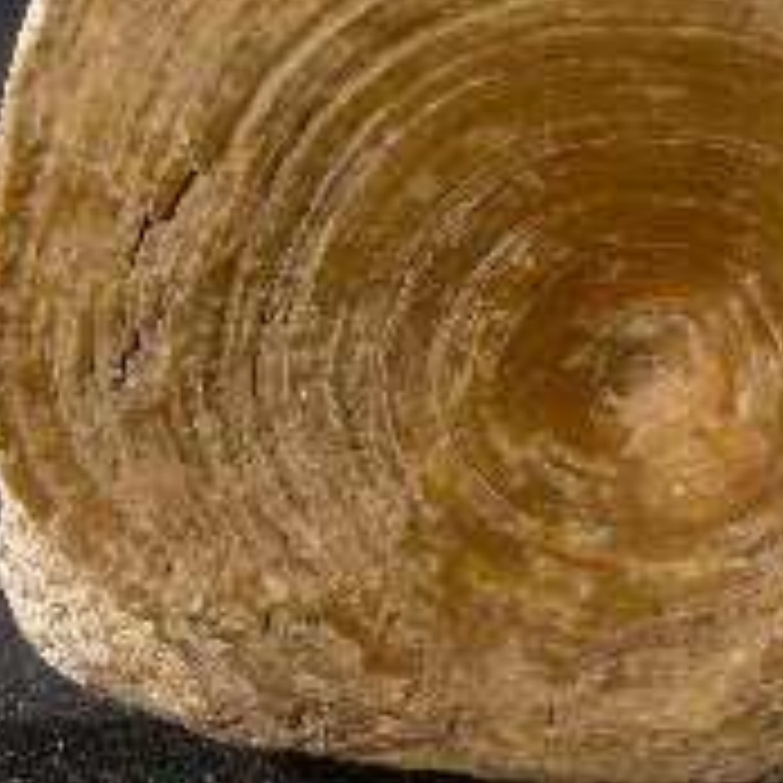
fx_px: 2559
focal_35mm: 100
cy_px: 256
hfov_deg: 17.3
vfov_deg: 17.3
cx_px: 603
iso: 50
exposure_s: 1/16.8
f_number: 3.5
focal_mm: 8
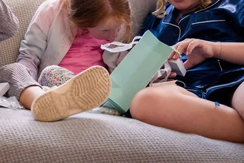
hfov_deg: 18.5
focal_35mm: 104
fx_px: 705
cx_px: -60
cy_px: 9
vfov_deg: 13.0
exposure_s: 1/250
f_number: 2.8
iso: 400
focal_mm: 41
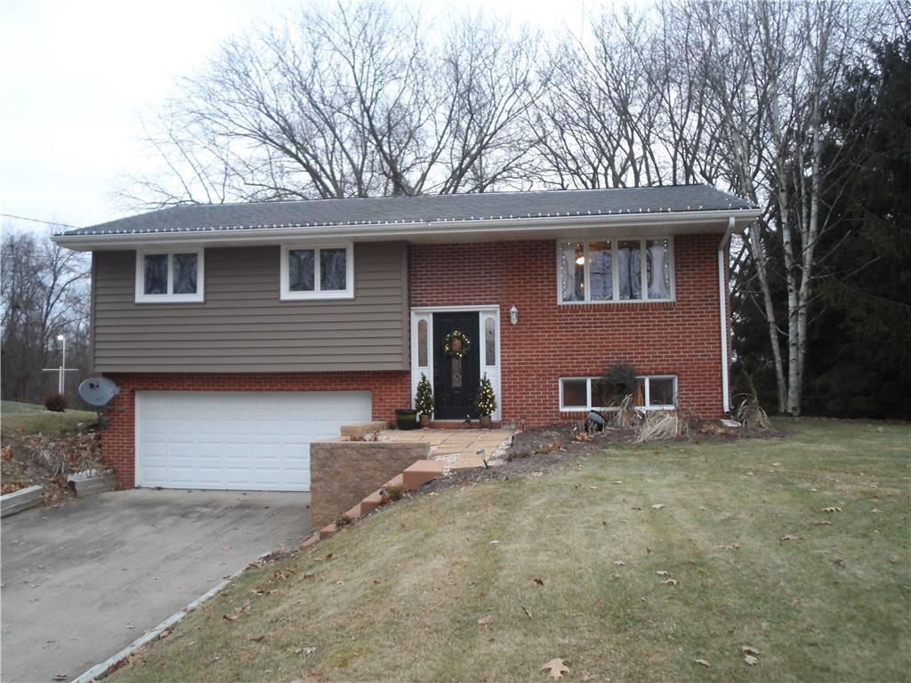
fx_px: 790
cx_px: 456
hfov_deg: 60.0
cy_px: 342
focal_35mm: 30
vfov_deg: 46.8
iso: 160
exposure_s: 1/30
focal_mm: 5.5
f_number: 2.7
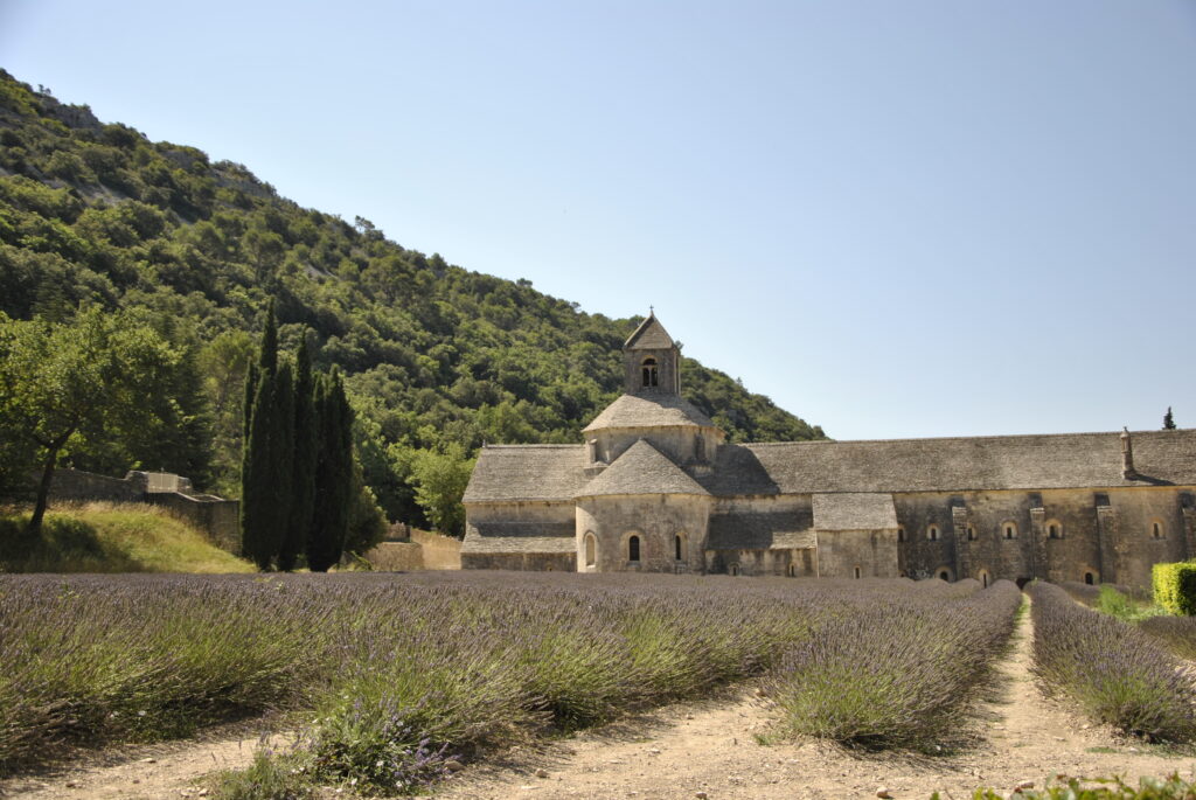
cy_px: 400
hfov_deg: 51.2
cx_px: 598
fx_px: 1247
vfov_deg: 35.6
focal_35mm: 38
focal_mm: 25
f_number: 4
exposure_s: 1/640
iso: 100
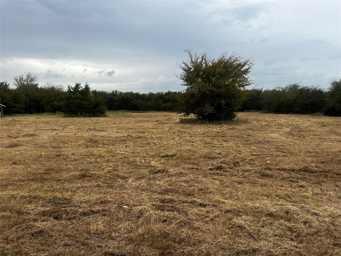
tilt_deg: -4.3
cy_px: 128
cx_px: 170
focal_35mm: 26
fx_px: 256
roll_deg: -0.2
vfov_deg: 53.1
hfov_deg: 67.3
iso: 50
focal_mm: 5.1
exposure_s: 1/705
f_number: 1.6
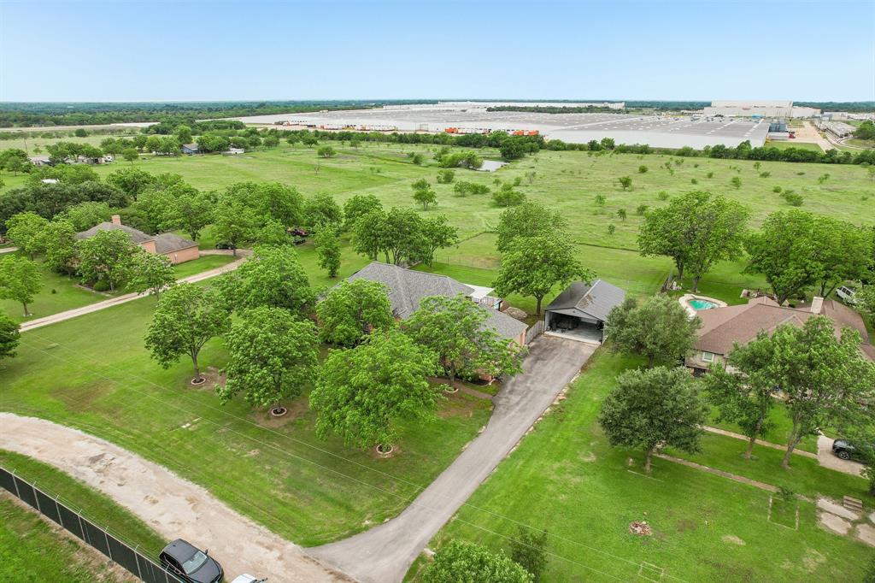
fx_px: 535
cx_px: 438
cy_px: 292
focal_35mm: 22
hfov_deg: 78.6
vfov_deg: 57.2
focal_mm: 8.4
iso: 100
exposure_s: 1/250
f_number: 2.8
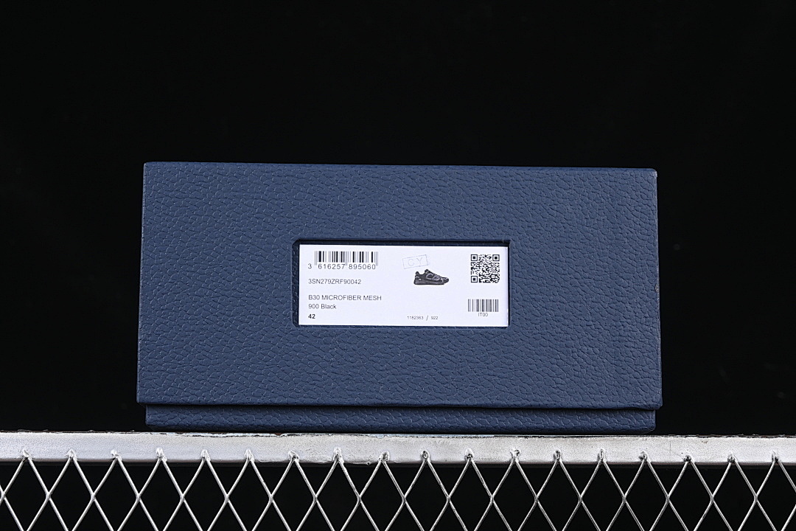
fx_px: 1658
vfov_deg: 18.2
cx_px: 398
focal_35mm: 75
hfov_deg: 27.0
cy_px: 266
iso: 160
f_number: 6.3
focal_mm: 50
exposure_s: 1/60
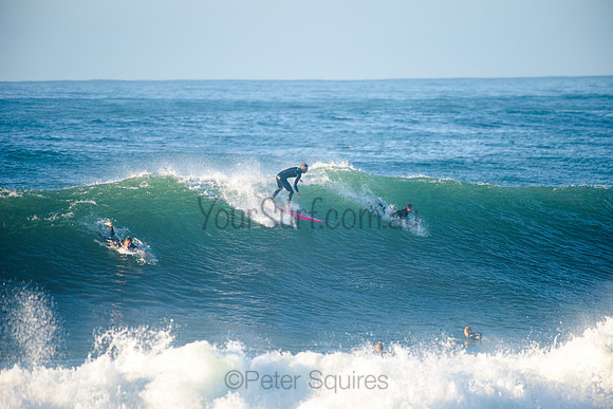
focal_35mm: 500
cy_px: 204
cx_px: 306
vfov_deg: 2.8
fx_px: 8517
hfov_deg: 4.1
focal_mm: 500
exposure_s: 1/1600
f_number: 5.6
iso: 360
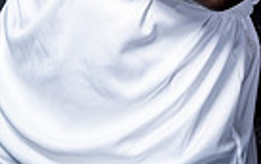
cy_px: -263
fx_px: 1097
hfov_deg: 13.6
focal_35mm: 154
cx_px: 154
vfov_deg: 7.8
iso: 640
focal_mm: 46
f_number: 9
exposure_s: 1/250
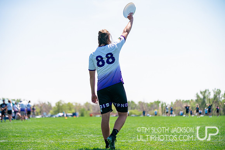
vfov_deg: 14.6
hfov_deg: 21.7
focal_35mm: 94
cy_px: 75
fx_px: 588
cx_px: 112
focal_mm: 94
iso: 640
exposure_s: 1/6400
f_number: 2.8
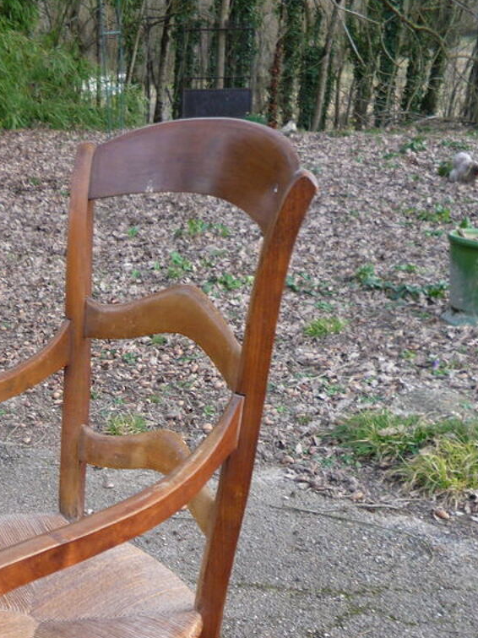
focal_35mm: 53
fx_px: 976
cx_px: 105
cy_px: 557
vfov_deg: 34.4
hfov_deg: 27.1
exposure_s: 1/30
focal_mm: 5.2
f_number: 3.3
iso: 100
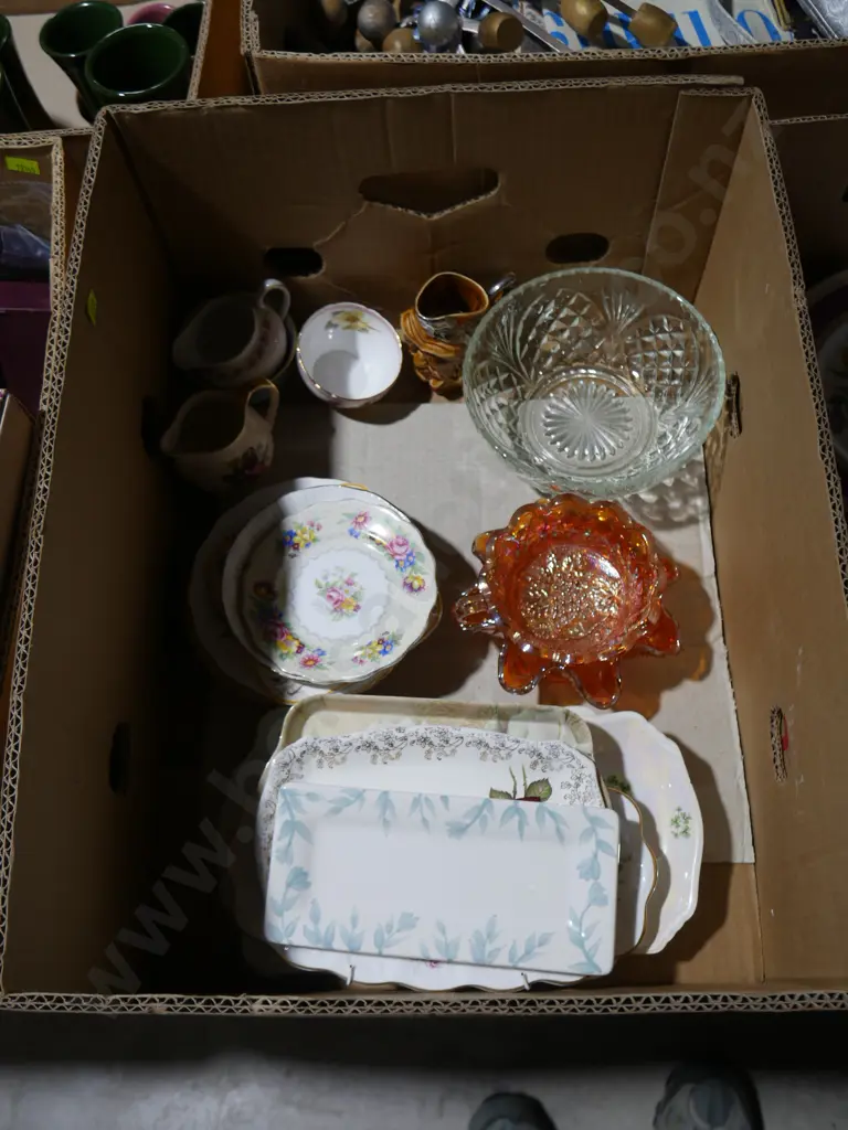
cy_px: 565
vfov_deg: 56.8
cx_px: 424
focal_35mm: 32
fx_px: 1045
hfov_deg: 44.2
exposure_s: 1/100
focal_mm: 16
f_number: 3.6
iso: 200
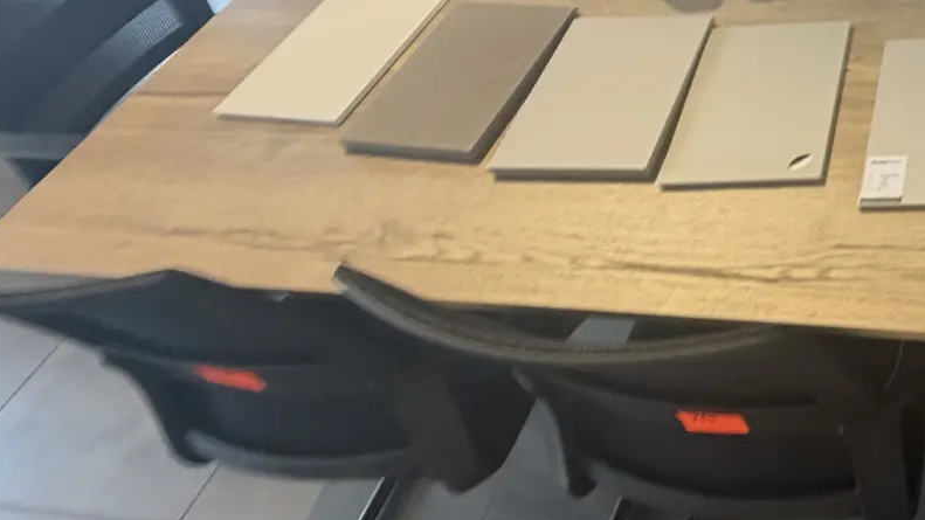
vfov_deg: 31.6
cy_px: 150
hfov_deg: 43.6
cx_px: 983
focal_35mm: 37
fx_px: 908
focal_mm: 2.22
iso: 200
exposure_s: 1/50
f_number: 2.2
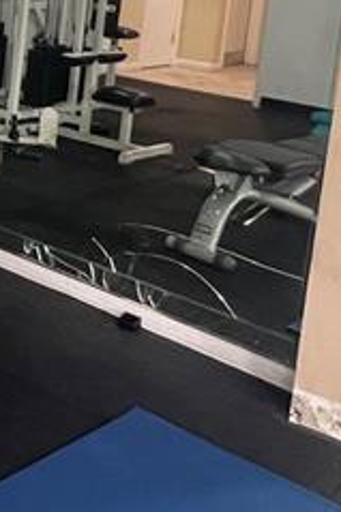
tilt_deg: -8.3
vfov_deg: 32.5
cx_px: -225
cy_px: 34
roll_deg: -3.7
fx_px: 825
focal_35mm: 58
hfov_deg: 19.2
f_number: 1.8
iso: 320
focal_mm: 1.57
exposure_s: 1/60
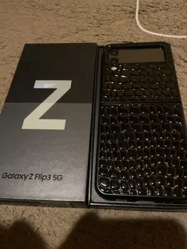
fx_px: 187
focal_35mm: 26
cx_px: 94
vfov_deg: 67.3
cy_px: 124
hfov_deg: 53.1
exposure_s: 1/23
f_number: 1.6
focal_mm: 4.2
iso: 1000
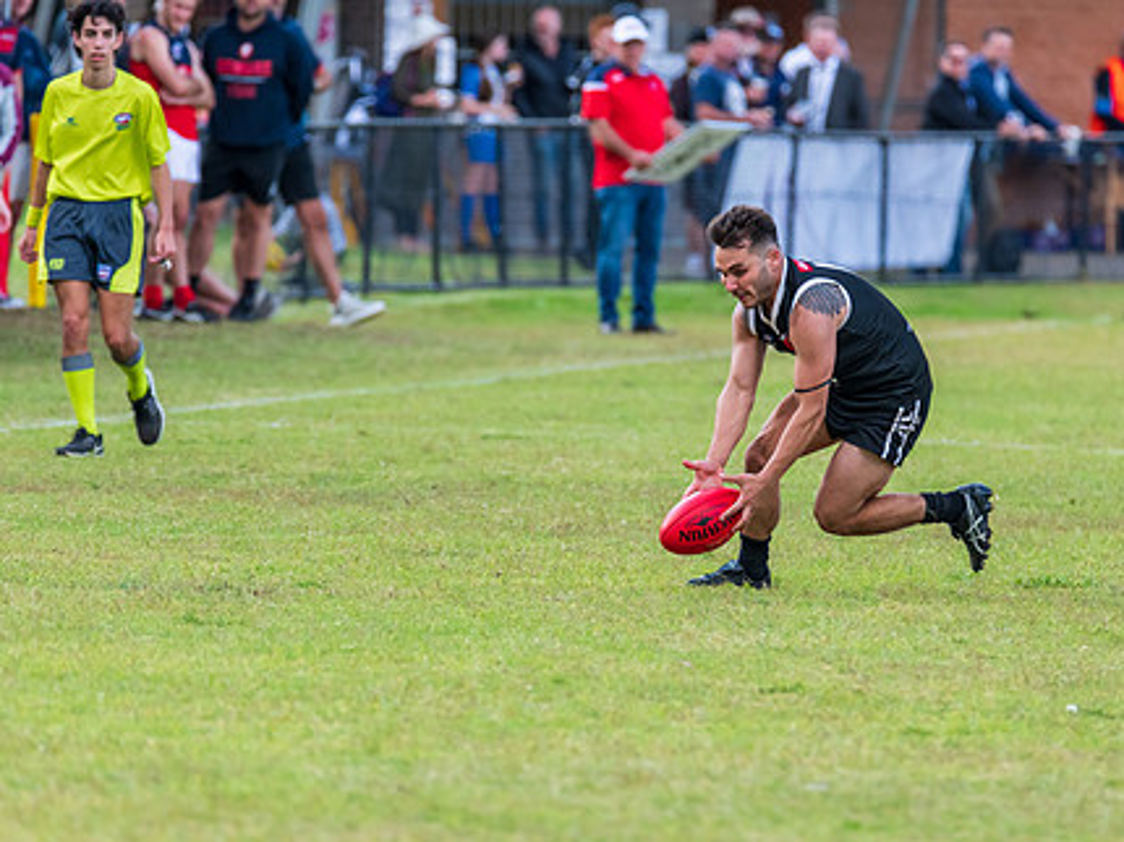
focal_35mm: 519
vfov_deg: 2.9
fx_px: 16843
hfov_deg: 3.8
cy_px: 401
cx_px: 612
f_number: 6
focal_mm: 400
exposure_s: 1/1250
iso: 1000
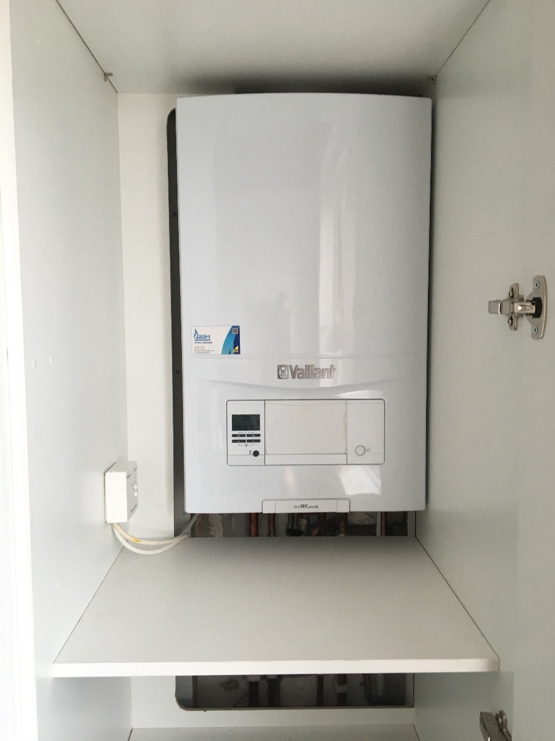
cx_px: 278
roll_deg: +0.4
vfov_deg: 61.7
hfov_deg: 48.2
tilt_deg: -3.6
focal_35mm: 29
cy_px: 370
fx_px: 620
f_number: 2.2
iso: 64
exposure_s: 1/33
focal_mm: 4.15
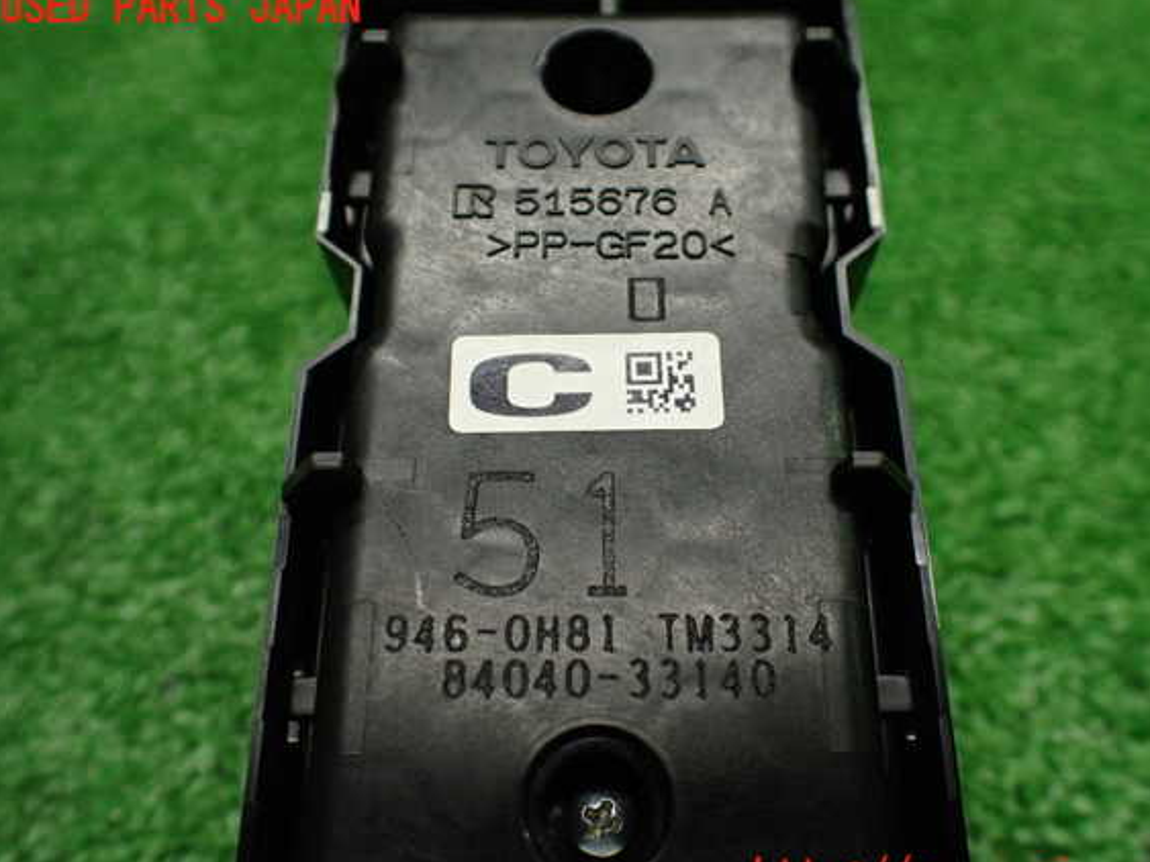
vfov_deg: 44.1
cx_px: 603
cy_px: 443
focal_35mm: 32
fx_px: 1063
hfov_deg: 56.8
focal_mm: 5.4
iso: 400
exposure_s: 1/125
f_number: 2.3
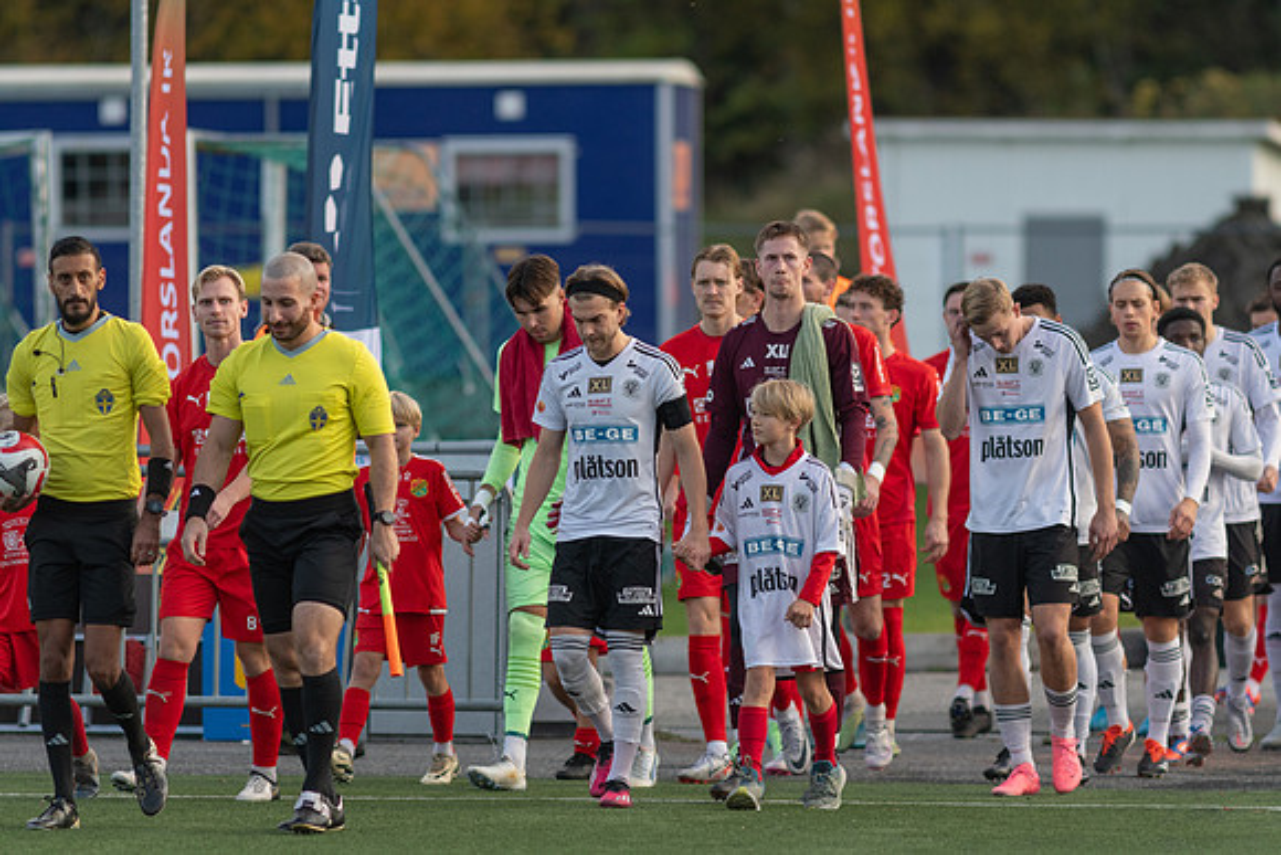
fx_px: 16015
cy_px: 428
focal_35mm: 450
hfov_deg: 4.6
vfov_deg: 3.1
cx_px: 640
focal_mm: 300
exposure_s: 1/1250
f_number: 3.2
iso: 360
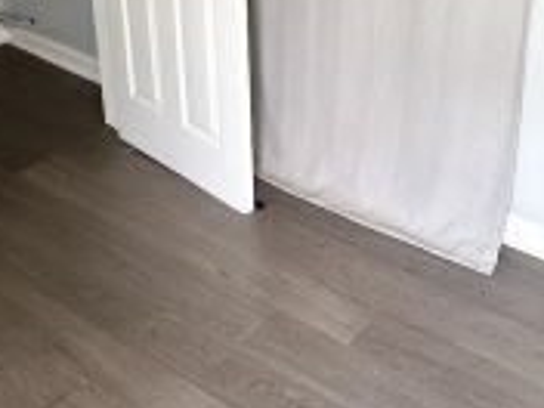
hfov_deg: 35.3
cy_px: 6
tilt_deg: -19.4
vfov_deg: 26.2
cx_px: 416
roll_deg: -2.8
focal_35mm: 53
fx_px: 833
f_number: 2.2
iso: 125
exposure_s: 1/99
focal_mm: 2.22
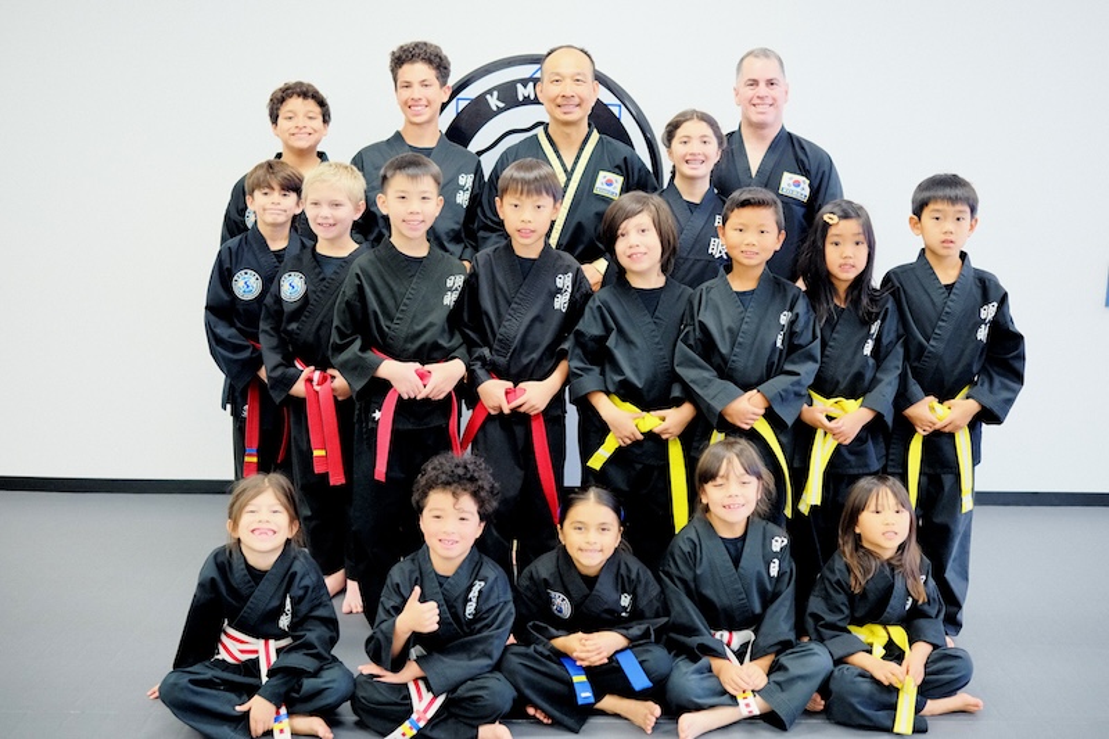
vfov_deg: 32.6
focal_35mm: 41
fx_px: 1263
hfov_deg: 47.4
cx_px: 554
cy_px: 370
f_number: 1.6
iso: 1600
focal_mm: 27
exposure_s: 1/110
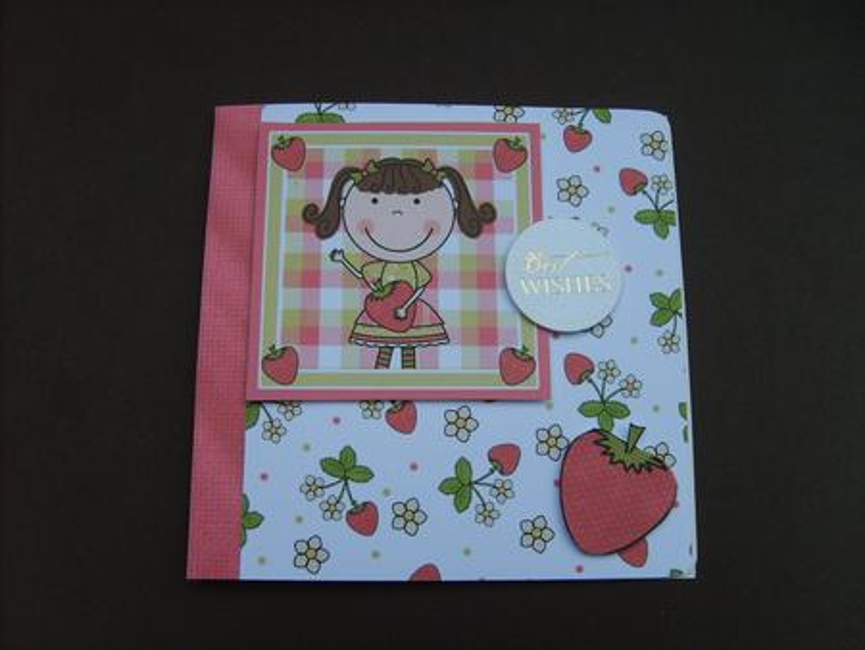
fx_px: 875
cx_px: 432
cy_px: 325
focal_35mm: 35
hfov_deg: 52.6
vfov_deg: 40.7
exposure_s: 1/350
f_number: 2.8
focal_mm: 5.8
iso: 50
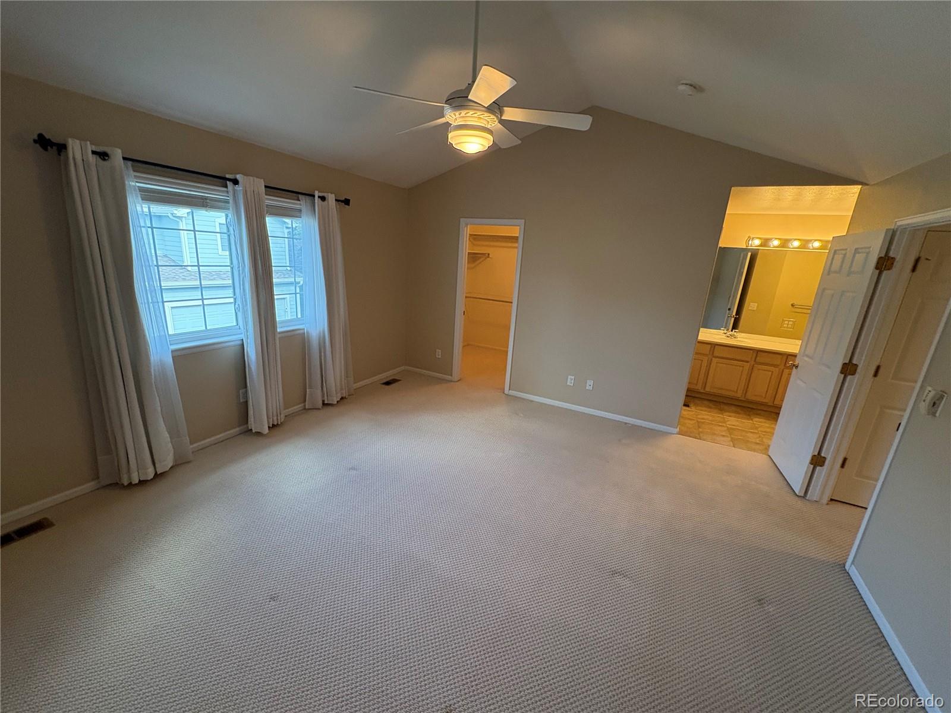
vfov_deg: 85.7
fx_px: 385
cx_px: 476
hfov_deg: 102.1
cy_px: 356
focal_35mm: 14
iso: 400
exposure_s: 1/120
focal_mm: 2.22
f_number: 2.2
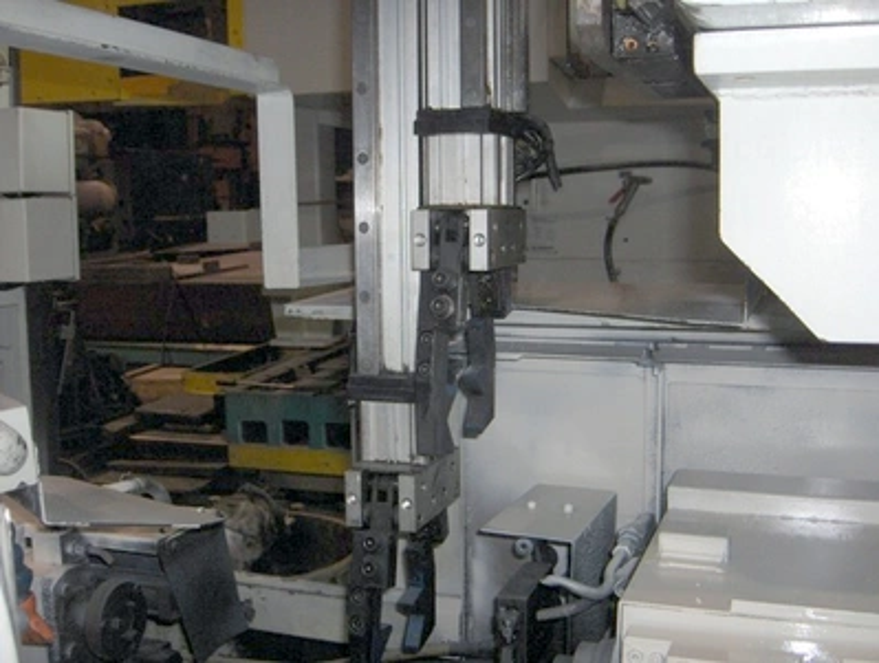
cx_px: 440
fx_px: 992
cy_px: 332
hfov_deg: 47.8
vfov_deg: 36.9
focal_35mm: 39
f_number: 2.8
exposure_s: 1/60
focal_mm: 8
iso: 100
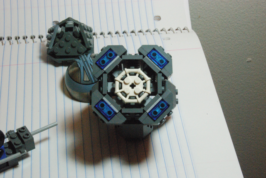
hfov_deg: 24.6
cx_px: 133
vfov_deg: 16.6
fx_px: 610
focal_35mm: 82
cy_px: 89
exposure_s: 1/20
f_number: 32
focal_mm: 55
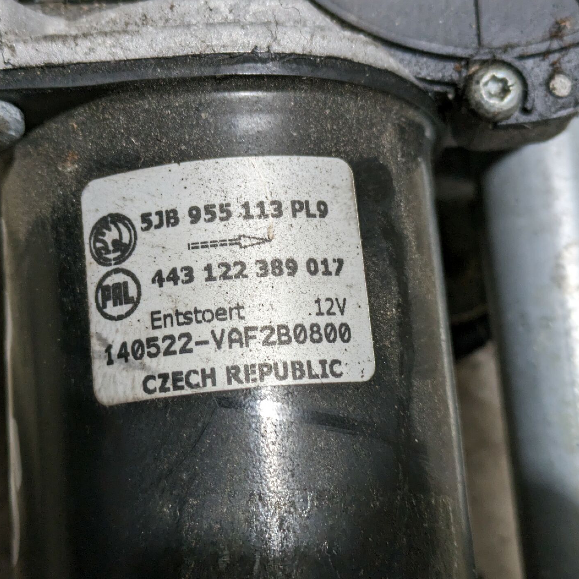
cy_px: 293
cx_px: 275
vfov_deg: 28.2
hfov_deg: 28.2
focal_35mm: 61
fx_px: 1154
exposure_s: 1/100
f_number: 1.89
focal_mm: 5.43
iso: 190
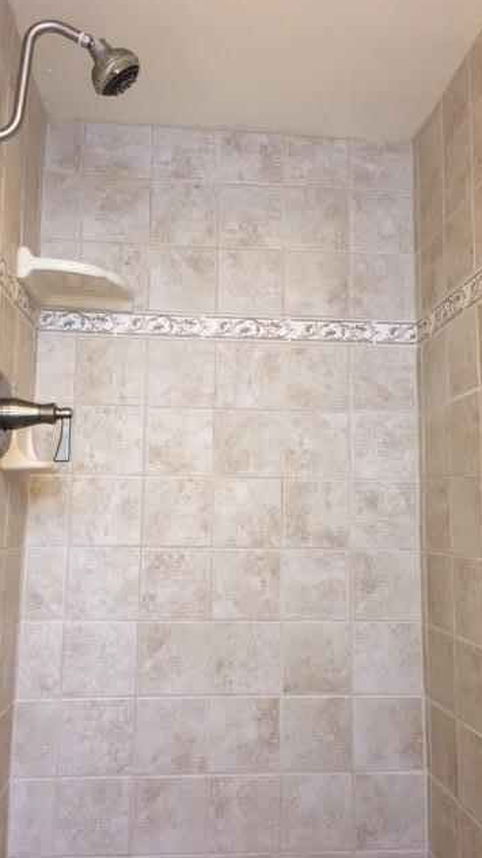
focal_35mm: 32
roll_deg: -1.1
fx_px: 728
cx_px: 236
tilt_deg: +7.9
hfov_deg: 36.6
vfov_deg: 61.0
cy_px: 428
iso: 64
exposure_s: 1/30
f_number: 2.2
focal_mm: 4.15
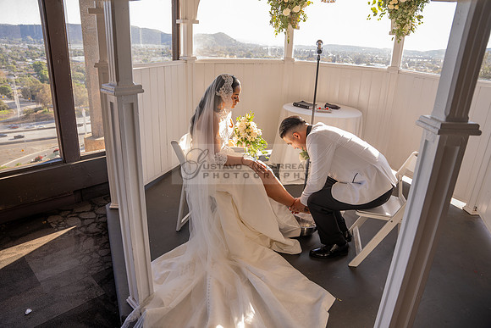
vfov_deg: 53.2
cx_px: 246
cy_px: 164
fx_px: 327
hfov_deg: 73.7
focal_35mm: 24
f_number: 3.5
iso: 100
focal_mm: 24
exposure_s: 1/100
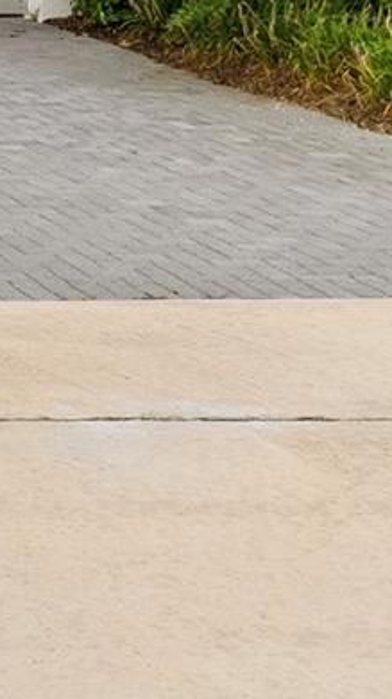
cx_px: -791
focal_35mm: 99
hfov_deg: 9.5
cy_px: -93
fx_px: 1832
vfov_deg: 20.5
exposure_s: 1/20
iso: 100
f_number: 8
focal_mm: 23
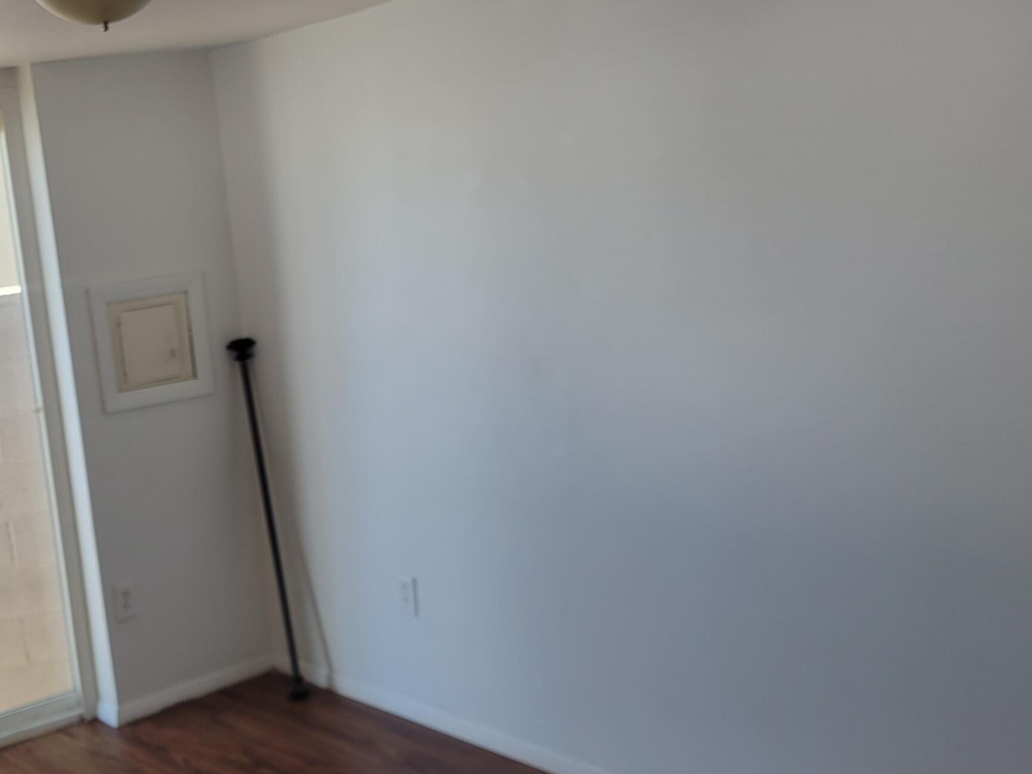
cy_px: 476
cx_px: 236
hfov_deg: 40.7
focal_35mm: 45
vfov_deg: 32.1
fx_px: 1342
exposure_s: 1/120
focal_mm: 5.4
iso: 64
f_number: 1.8
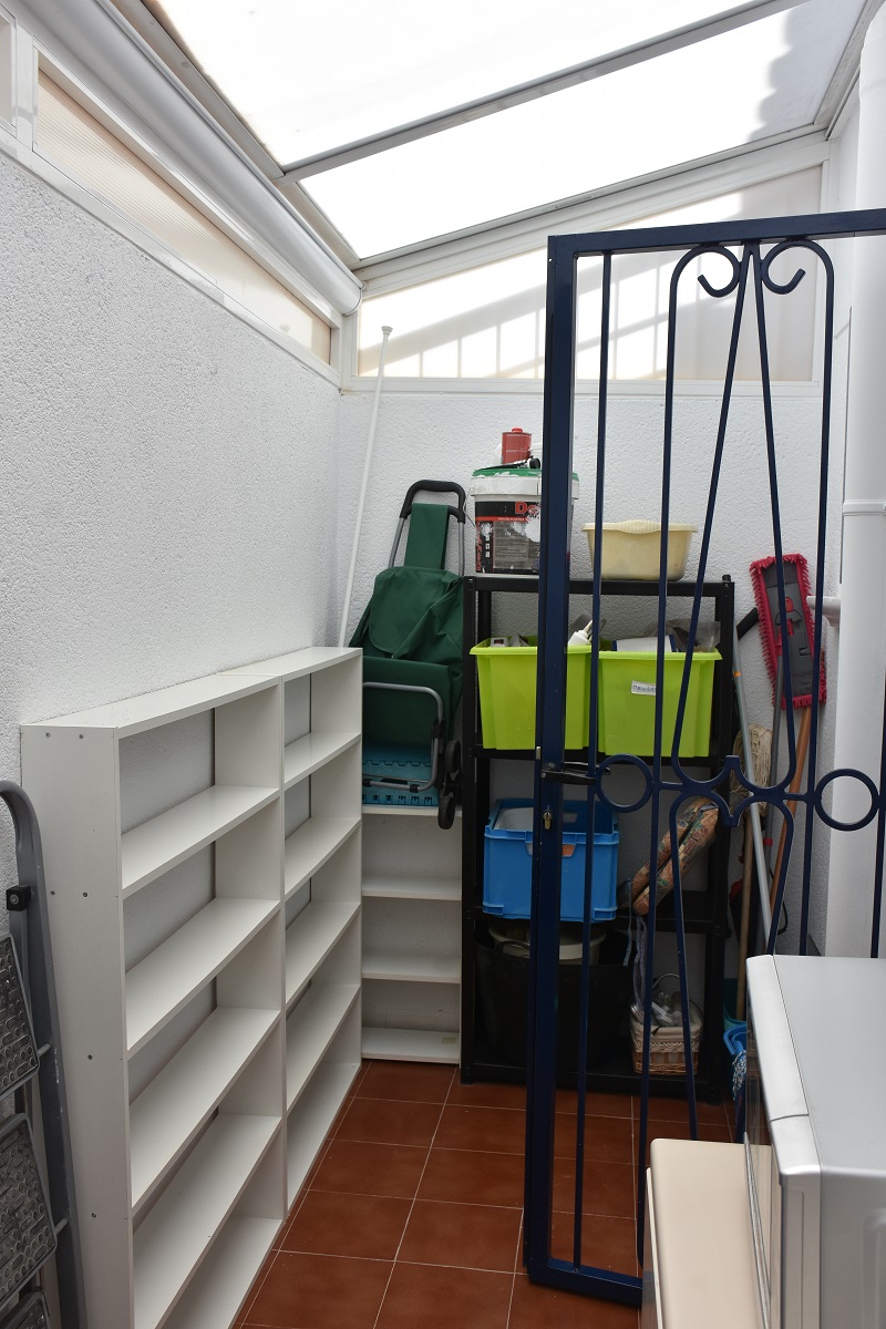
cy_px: 664
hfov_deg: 40.0
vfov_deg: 57.2
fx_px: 1218
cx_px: 443
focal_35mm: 33
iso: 320
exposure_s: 1/500
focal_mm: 22
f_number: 8
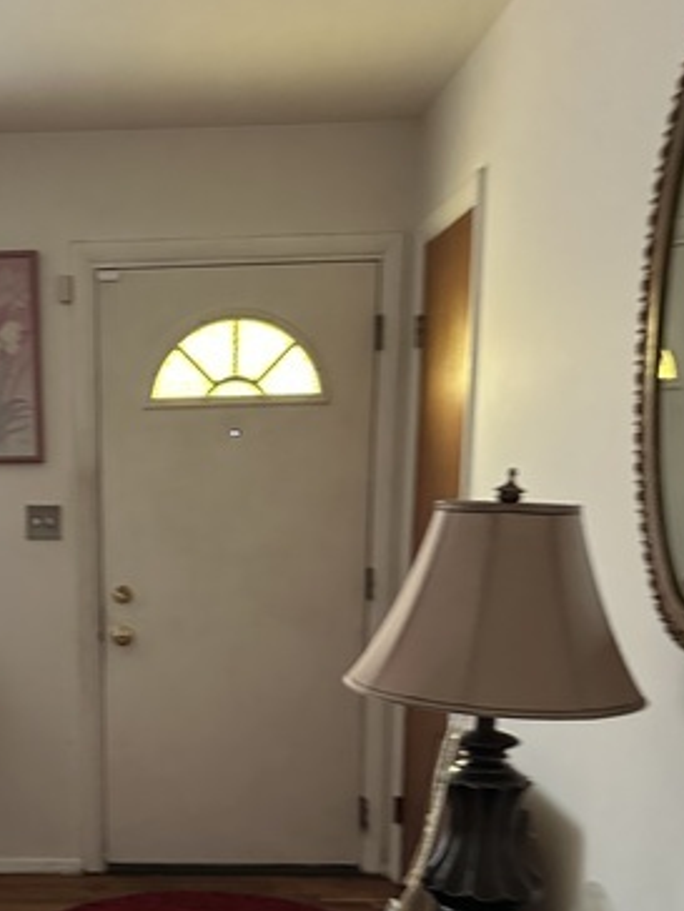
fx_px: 1159
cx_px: 105
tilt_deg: -8.7
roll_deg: -2.0
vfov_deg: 41.4
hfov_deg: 31.7
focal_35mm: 44
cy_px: 705
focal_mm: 6.86
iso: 800
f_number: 1.78
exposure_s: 1/46
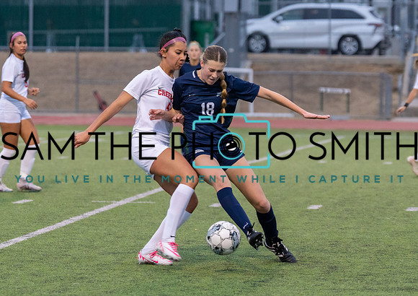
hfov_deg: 8.8
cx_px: 219
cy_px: 127
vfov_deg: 6.2
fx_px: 2711
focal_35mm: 229
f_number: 4
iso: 2500
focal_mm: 154
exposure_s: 1/1000
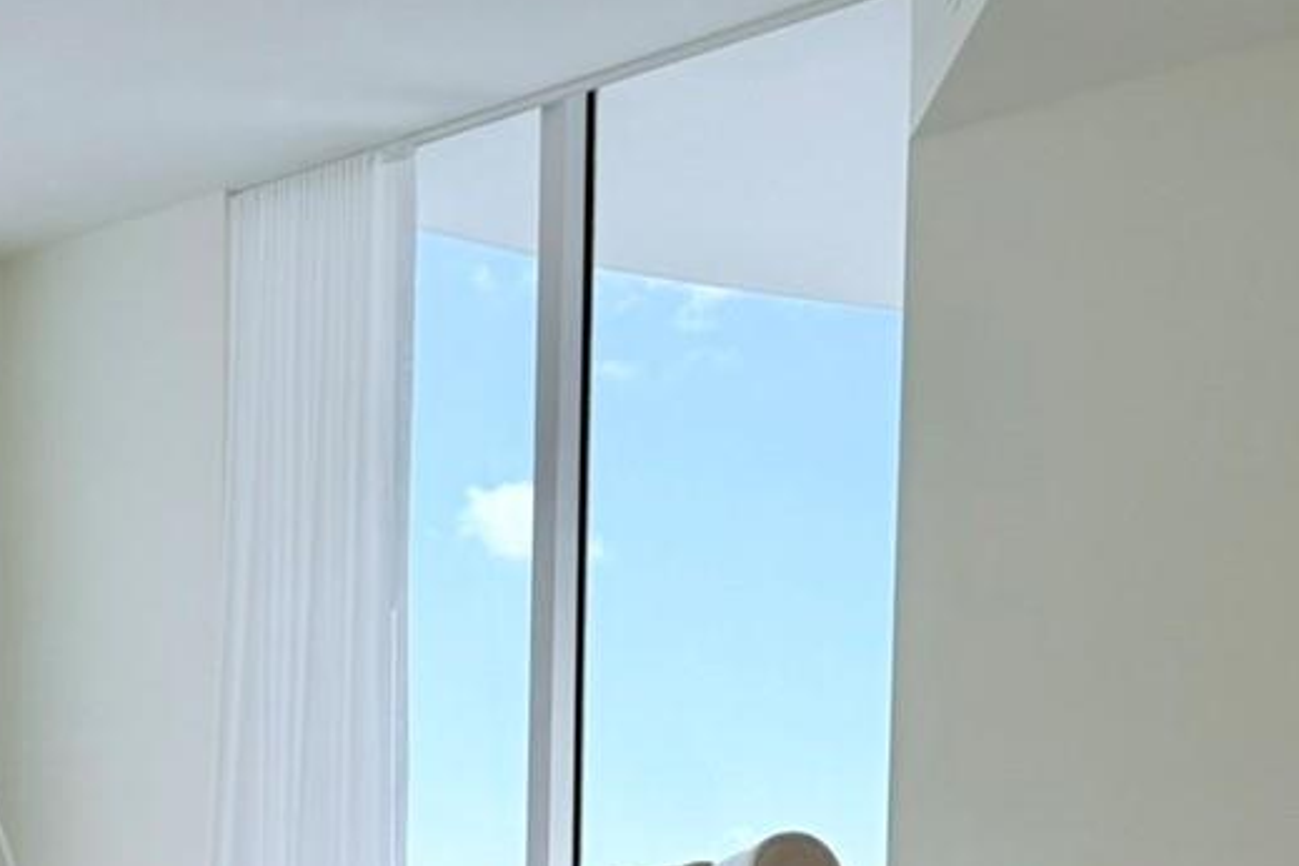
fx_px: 2778
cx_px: 283
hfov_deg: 25.9
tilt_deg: -2.0
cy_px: 1121
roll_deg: -0.3
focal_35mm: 77
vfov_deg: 16.7
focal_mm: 6.76
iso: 80
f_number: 1.78
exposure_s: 1/1493
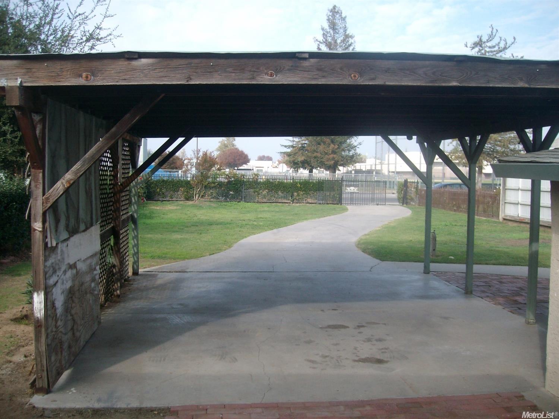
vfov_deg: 40.7
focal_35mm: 35
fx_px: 565
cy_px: 210
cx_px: 280
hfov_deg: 52.6
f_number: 7.2
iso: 80
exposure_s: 1/99
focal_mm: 5.8
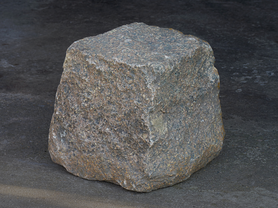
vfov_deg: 12.7
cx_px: 139
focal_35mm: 117
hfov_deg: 16.8
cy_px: 104
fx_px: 940
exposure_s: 1/10
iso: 80
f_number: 7.1
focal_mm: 20.8
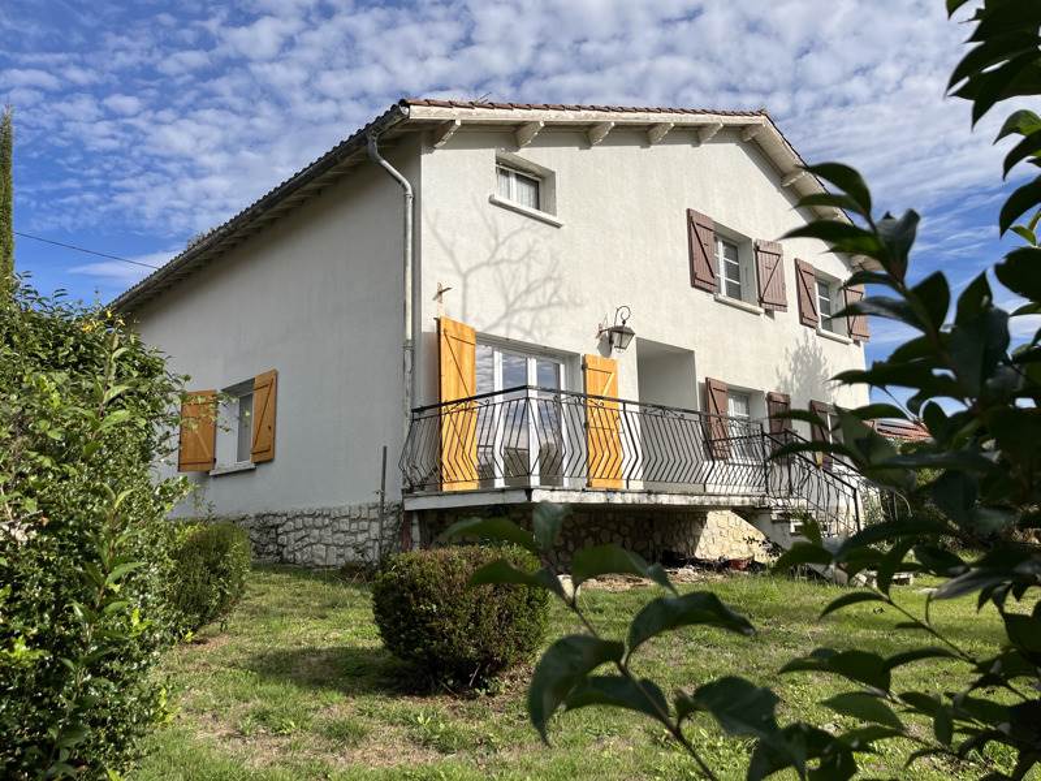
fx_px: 782
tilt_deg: +10.9
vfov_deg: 53.1
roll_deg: +1.6
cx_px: 520
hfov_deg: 67.3
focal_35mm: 26
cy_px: 390
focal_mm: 5.1
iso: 50
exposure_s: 1/5319
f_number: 1.6
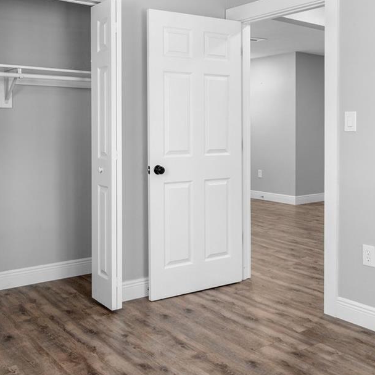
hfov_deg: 43.8
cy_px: 119
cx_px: 176
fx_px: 466
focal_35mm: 38
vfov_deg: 43.1
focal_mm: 17
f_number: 8
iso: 320
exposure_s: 1/3
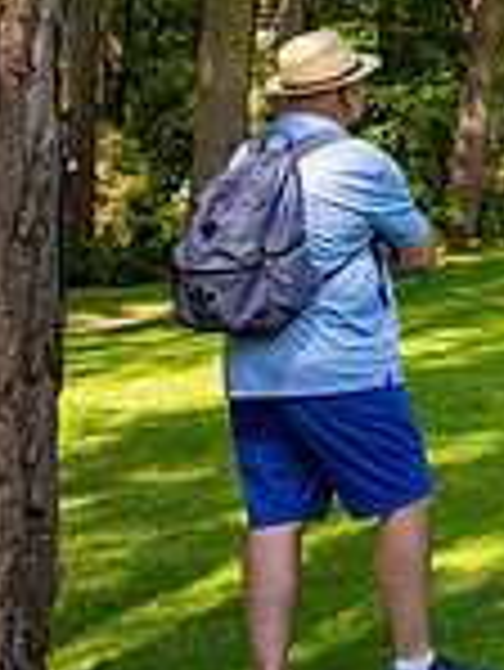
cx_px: 1210
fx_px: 1745
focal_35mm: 90
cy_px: 38
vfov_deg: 21.2
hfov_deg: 12.7
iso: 800
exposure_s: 1/1000
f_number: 9
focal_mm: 24
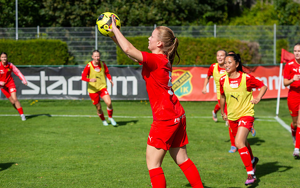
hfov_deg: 21.2
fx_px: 801
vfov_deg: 13.3
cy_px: 96
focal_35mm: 98
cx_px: 150
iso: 180
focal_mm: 95
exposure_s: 1/1600
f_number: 4.5
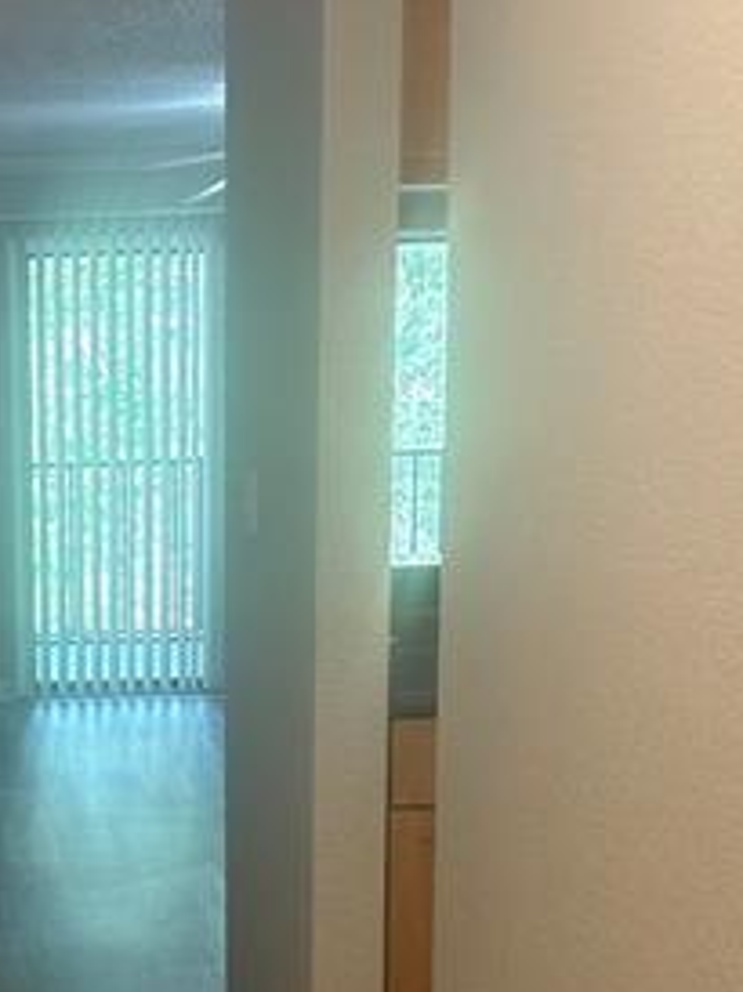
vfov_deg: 26.2
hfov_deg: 19.4
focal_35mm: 73
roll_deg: +1.2
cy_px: 804
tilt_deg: -12.0
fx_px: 2092
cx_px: -33
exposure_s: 1/60
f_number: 1.6
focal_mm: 5.96
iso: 100
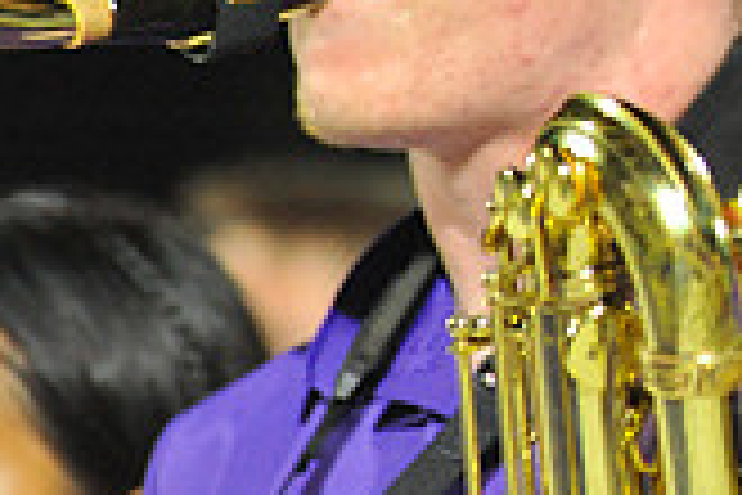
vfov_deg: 1.9
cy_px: -158
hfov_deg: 2.9
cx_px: 1232
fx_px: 14530
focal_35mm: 705
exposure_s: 1/250
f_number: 5.6
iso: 5000
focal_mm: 200
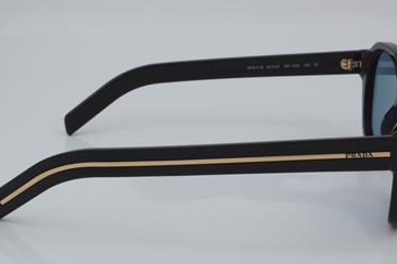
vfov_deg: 16.4
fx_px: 914
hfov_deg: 24.5
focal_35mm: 83
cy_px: 139
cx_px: 208
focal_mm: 50
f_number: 32
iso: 100
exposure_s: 1/4
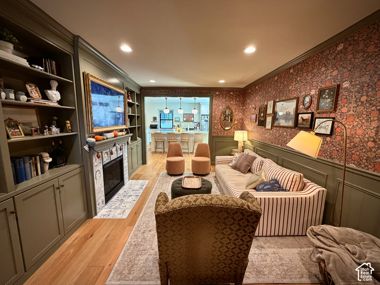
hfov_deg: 102.1
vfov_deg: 85.7
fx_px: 154
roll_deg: +0.1
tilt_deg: -7.9
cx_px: 190
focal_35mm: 14
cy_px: 142
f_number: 2.2
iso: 320
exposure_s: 1/60
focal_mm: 2.22
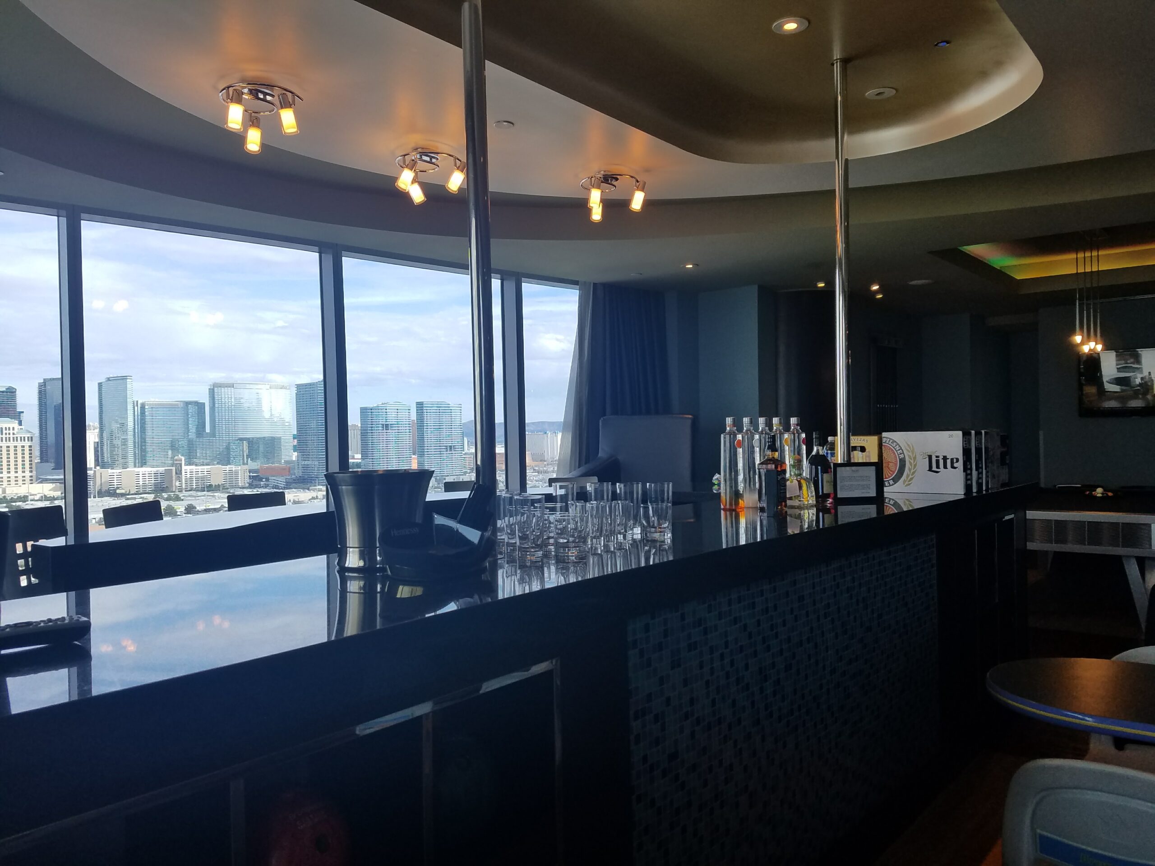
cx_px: 578
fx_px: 868
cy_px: 433
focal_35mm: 26
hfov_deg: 67.3
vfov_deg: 53.1
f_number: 1.7
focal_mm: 4.2
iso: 50
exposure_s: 1/346
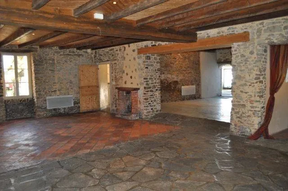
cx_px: 144
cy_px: 96
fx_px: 240
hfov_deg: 62.0
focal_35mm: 30
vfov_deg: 43.5
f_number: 3.8
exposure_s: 1/125
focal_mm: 20
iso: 640
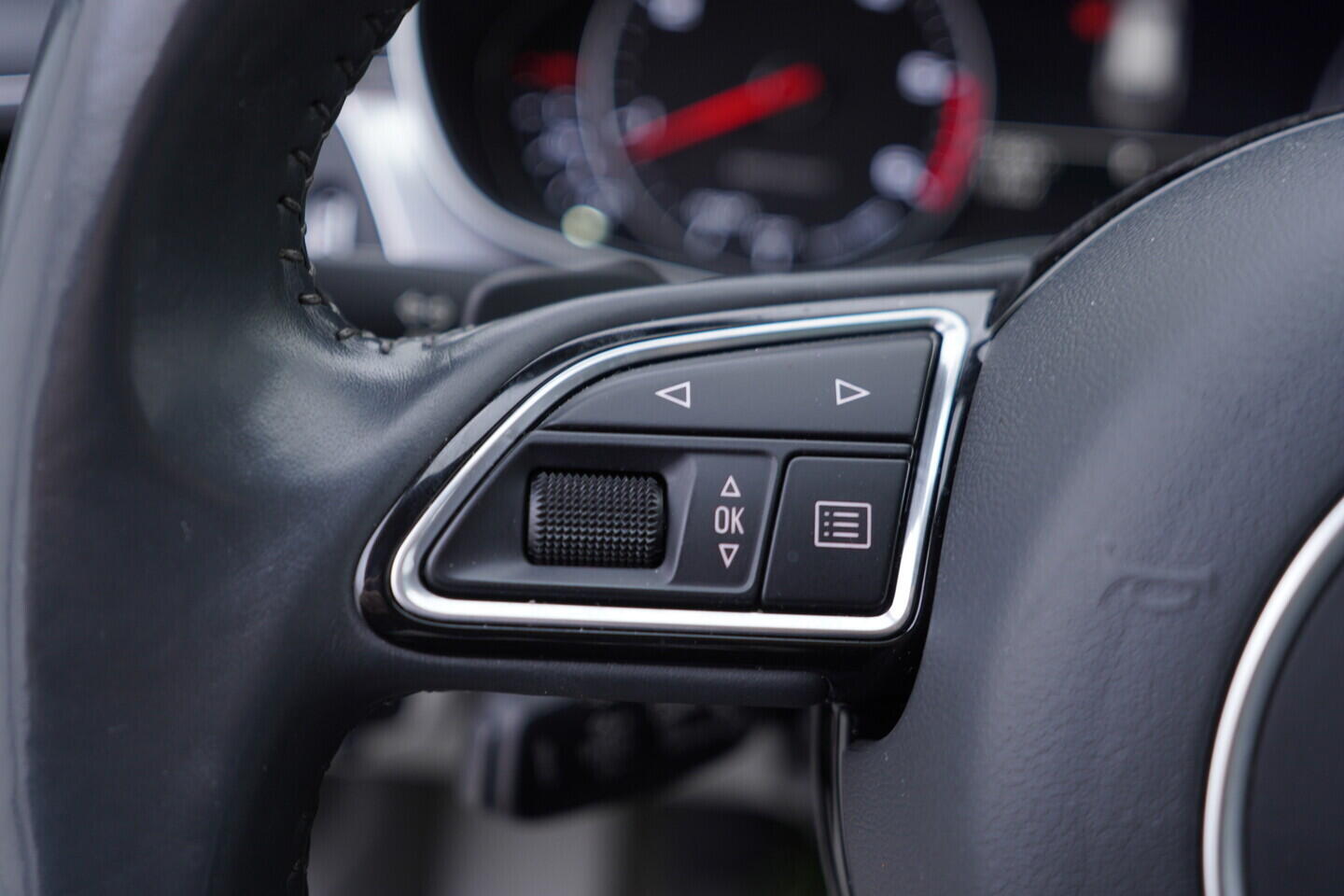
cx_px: 672
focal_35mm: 36
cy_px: 448
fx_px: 1344
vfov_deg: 36.9
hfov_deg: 53.1
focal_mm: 24
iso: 125
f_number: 2.8
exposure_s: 1/40
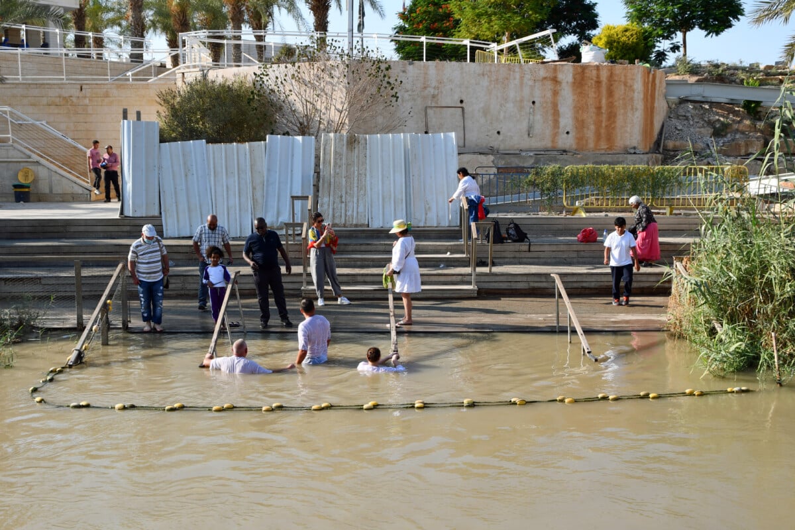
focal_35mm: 36
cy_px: 265
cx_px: 398
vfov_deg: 36.9
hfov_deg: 53.1
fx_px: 795
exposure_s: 1/250
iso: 125
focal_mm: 24
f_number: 8
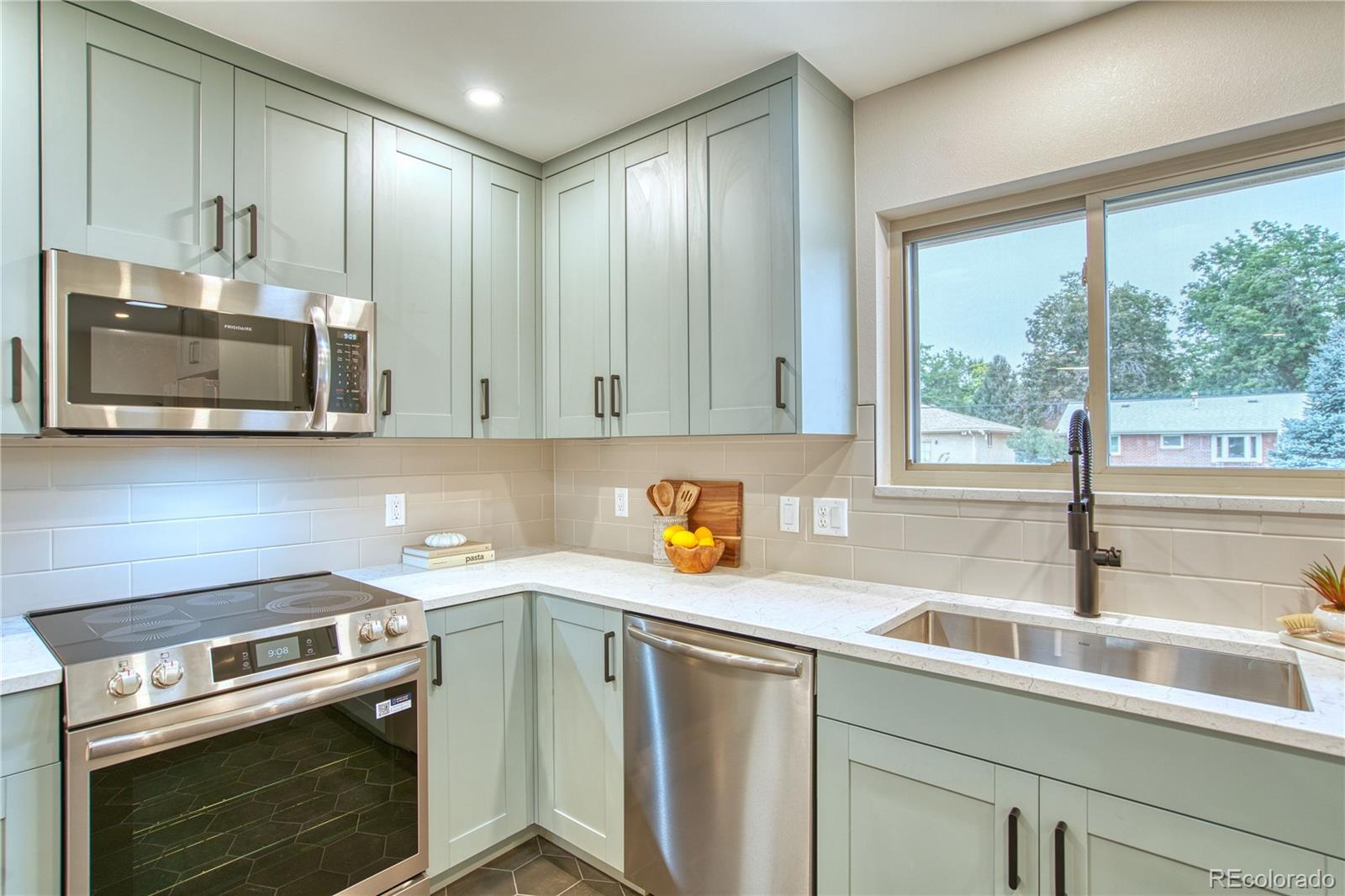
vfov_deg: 70.4
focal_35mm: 17
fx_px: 635
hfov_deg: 93.3
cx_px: 672
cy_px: 448
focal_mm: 17
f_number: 5
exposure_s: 1/30
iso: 500
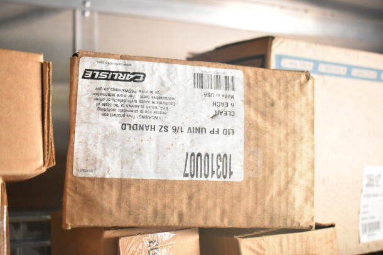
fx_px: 463
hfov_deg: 45.0
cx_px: 192
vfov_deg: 30.9
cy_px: 128
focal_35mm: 44
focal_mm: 29
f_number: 4.2
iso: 4000
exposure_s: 1/50
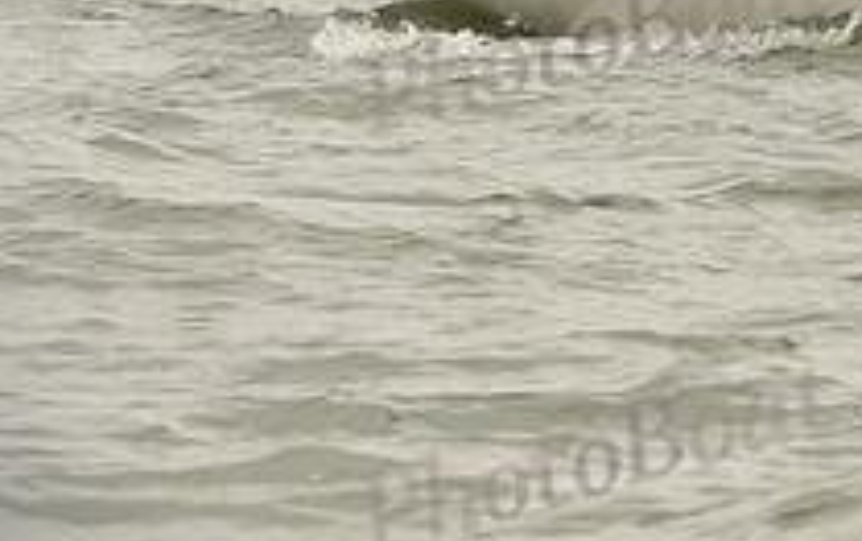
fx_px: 13307
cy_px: -246
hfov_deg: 3.7
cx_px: 1159
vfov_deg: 2.3
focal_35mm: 566
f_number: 10
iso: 400
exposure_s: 1/800
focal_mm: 200
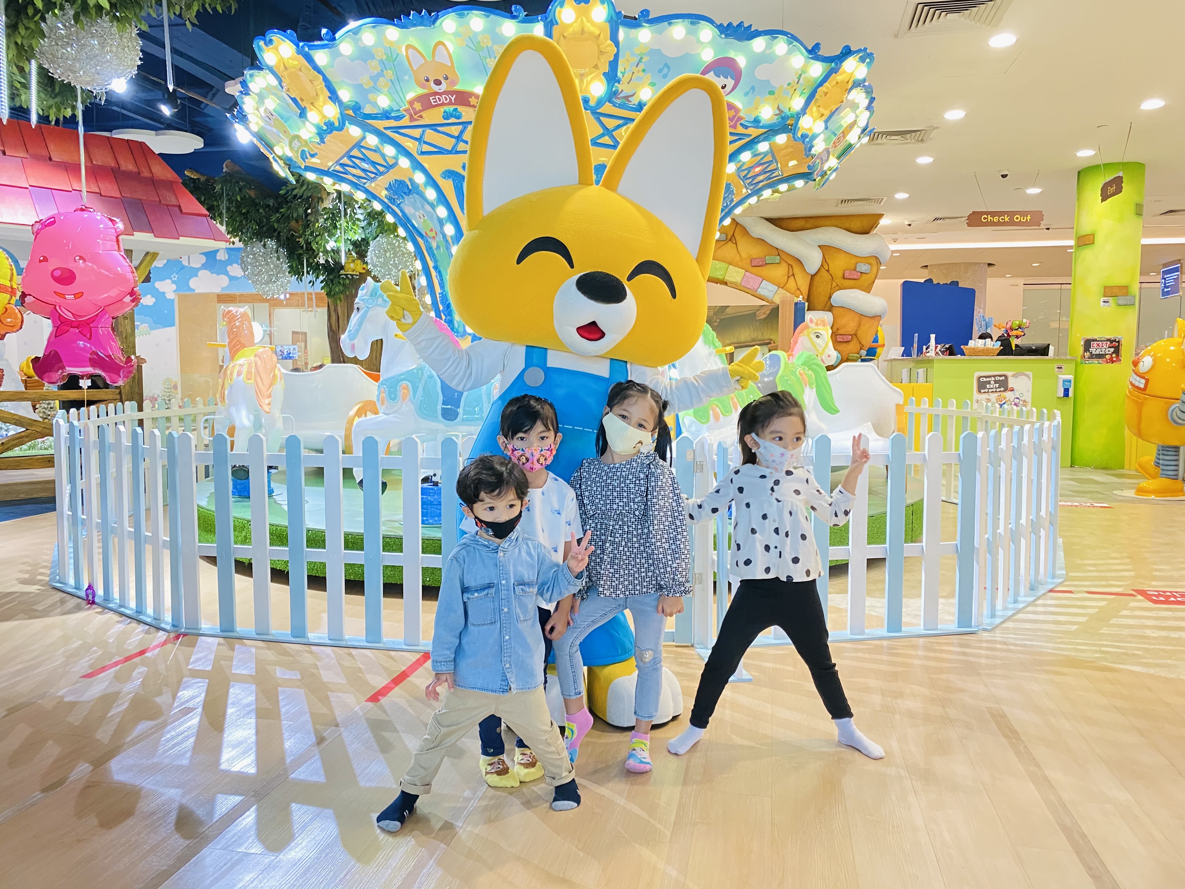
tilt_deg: -5.9
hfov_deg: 67.3
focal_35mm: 26
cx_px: 592
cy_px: 444
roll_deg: -0.7
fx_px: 890
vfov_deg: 53.1
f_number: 1.8
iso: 500
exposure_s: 1/50
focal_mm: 4.25
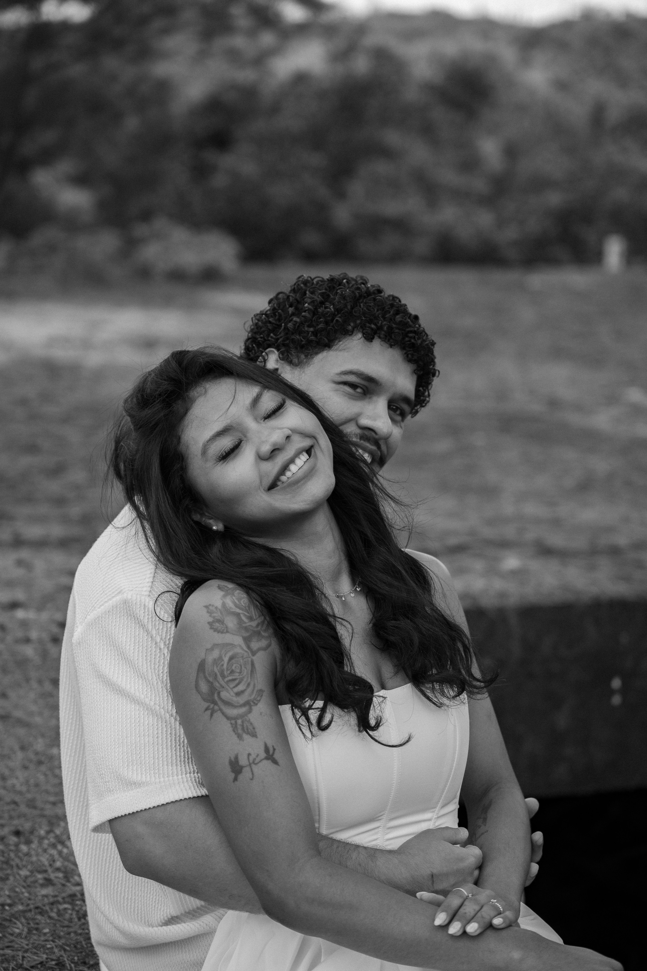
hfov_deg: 16.3
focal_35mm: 84
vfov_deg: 24.2
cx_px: 324
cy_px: 486
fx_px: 2264
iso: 100
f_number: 2.2
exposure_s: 1/200
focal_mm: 56
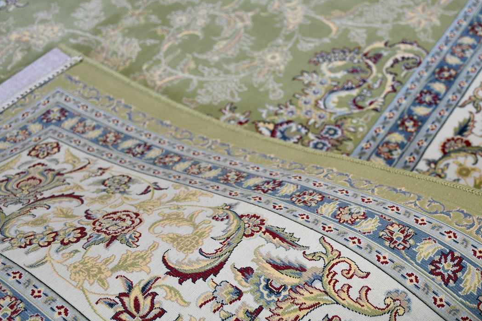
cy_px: 215
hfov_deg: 35.2
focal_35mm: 56
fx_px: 749
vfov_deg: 24.1
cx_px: 338
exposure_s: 1/250
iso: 720
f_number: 3.8
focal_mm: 26
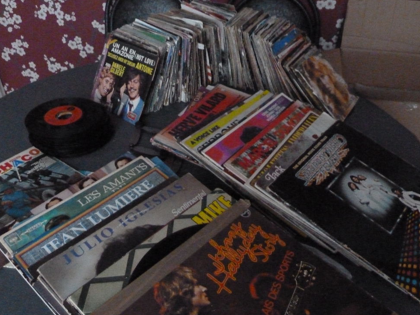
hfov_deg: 55.4
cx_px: 209
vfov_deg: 42.9
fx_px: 400
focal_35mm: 33
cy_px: 161
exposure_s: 1/15
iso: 1600
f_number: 3.5
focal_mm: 5.3
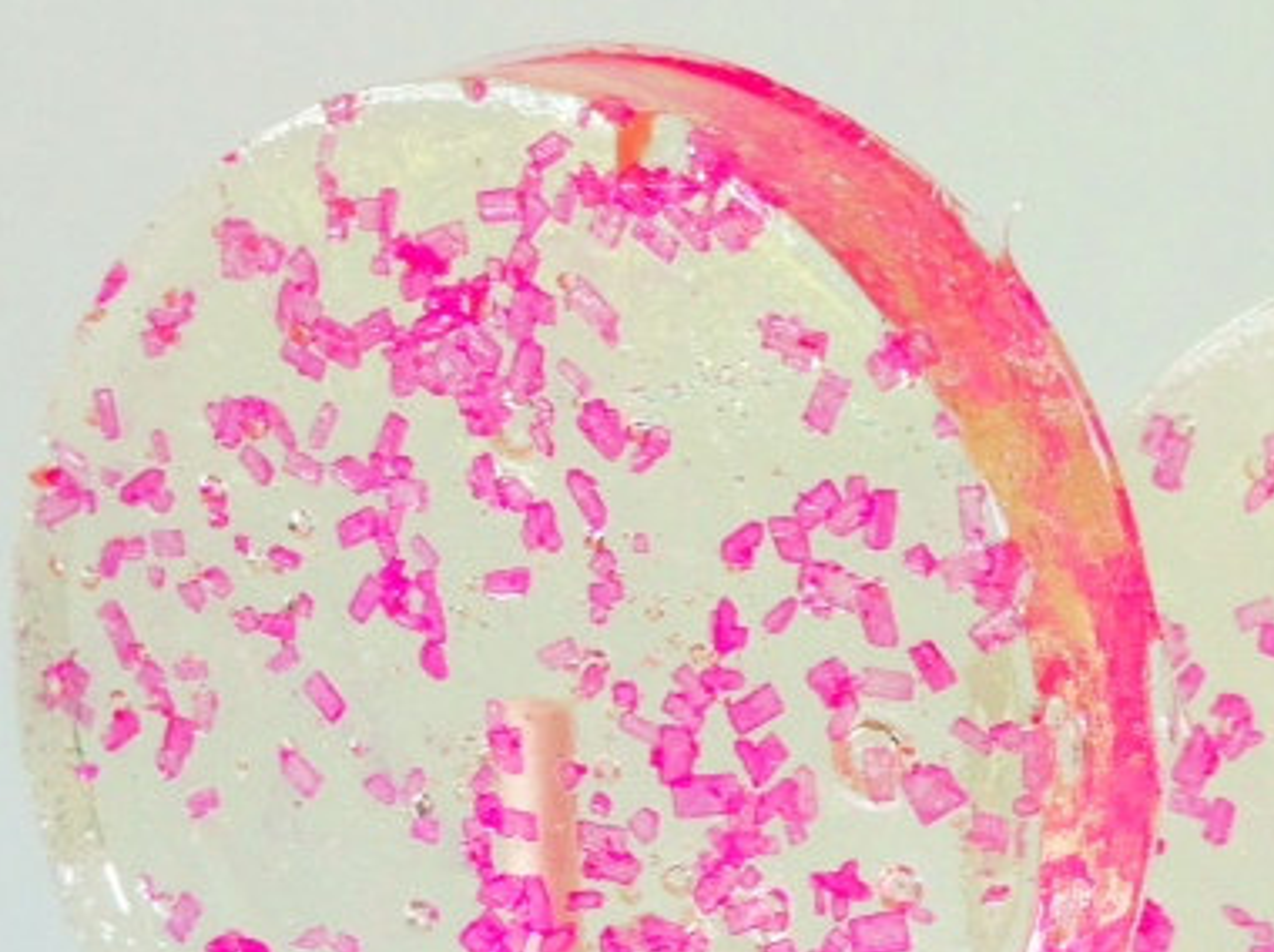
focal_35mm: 59
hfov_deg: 32.5
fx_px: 2169
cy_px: 744
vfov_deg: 24.4
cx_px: 852
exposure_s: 1/138
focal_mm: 3.85
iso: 80
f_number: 2.8
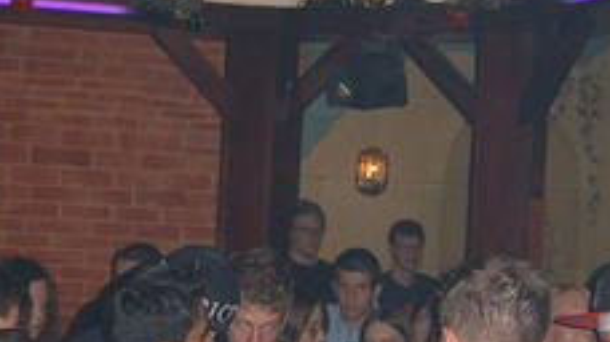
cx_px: 222
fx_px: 1277
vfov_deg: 15.3
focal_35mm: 79
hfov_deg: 26.8
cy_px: 187
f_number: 2.8
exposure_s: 1/30
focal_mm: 5.8
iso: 100
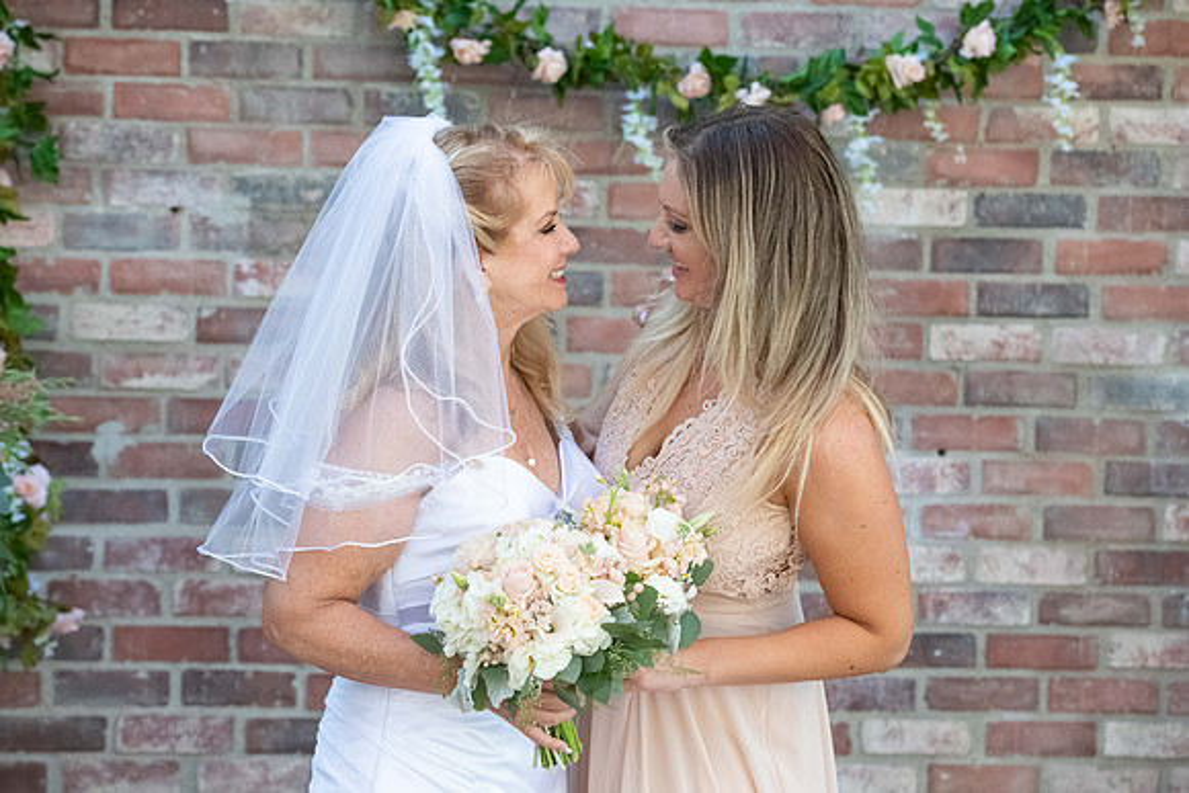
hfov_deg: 21.5
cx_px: 594
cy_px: 396
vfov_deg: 14.4
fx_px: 3138
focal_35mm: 95
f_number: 5
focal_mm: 95
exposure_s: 1/1250
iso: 1250
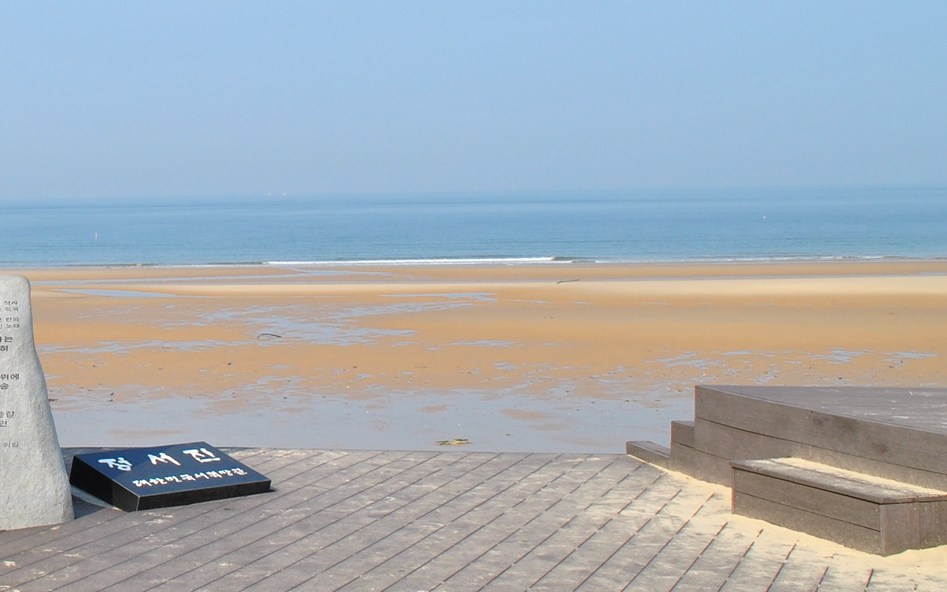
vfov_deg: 19.1
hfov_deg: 27.9
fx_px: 1755
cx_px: -55
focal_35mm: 68
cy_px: 173
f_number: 10
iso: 160
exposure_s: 1/250
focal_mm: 18
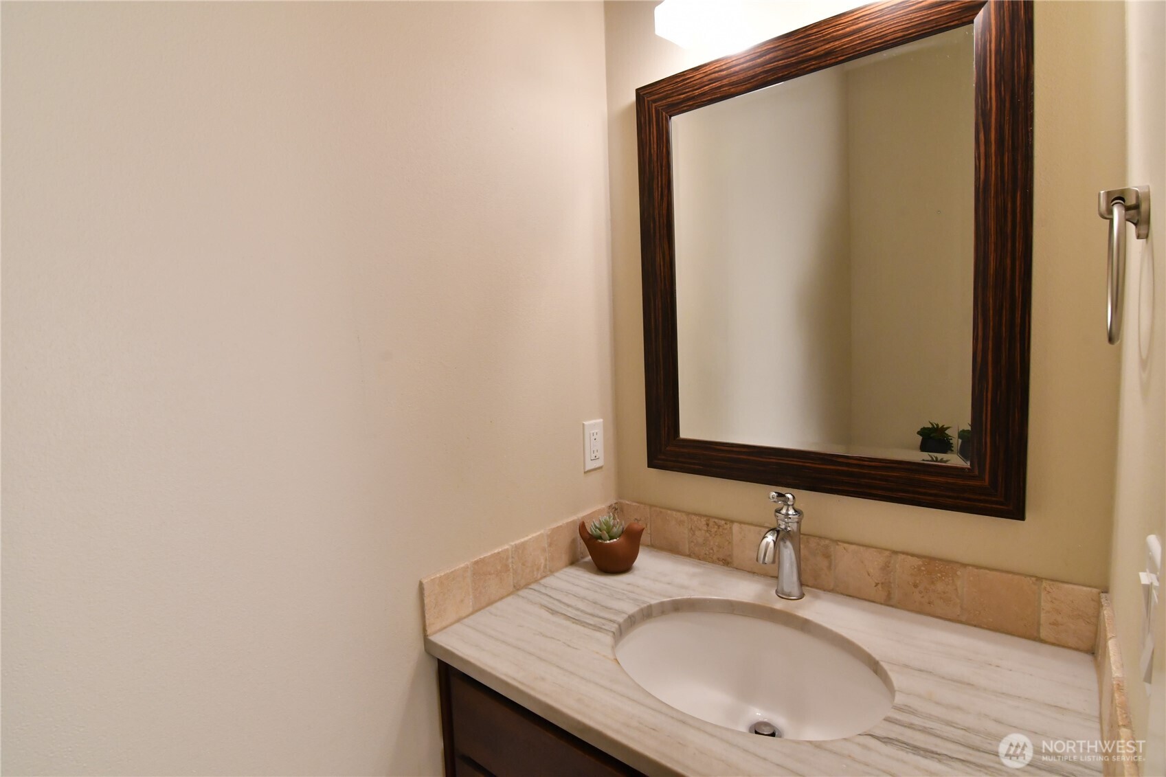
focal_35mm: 16
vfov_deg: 72.0
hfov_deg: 95.0
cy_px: 388
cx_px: 583
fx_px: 534
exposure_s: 1/25
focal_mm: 11
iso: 1250
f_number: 11
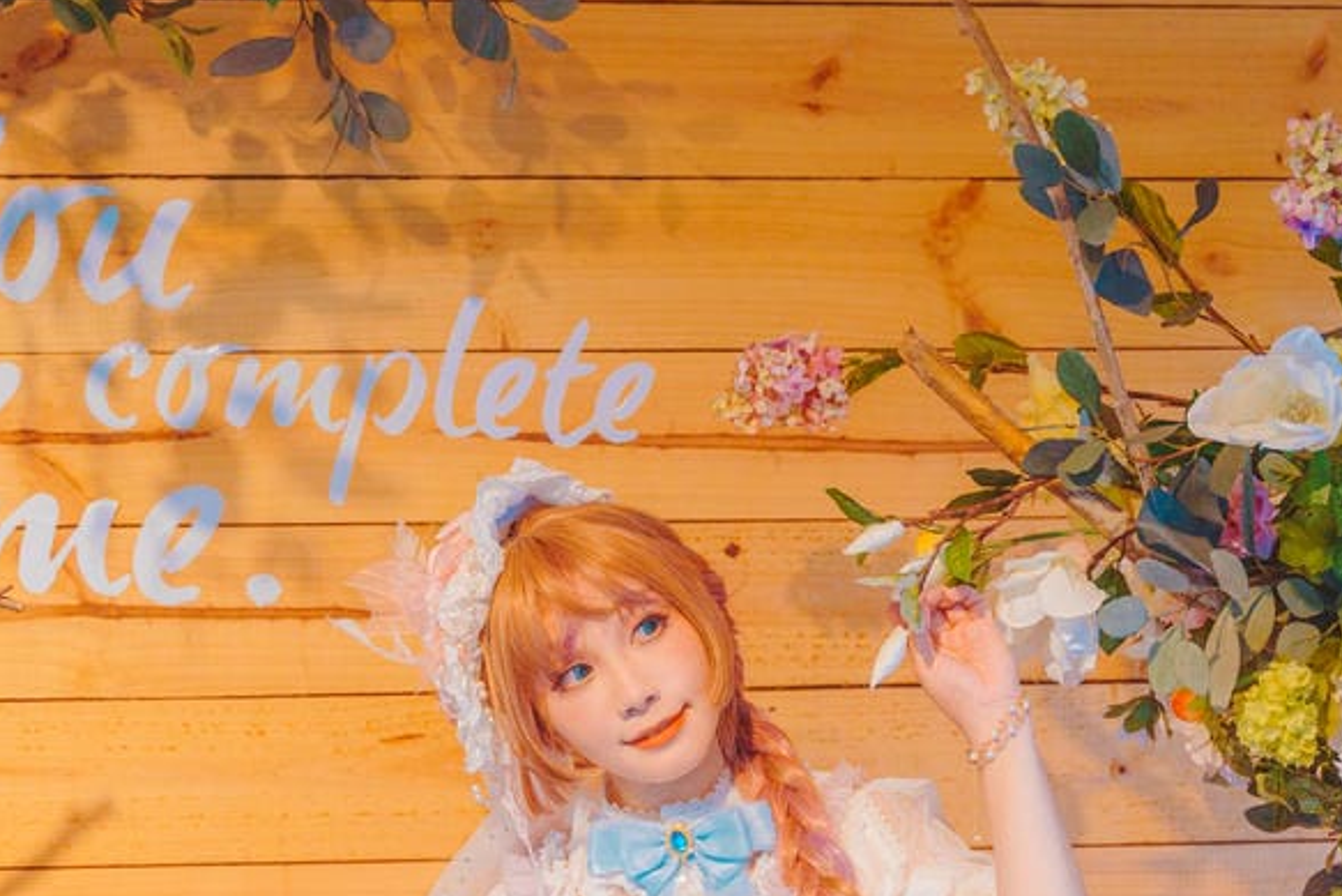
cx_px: 642
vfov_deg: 18.4
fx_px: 2684
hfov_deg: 28.1
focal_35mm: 72
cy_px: 905
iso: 1000
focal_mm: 35
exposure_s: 1/500
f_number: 2.8
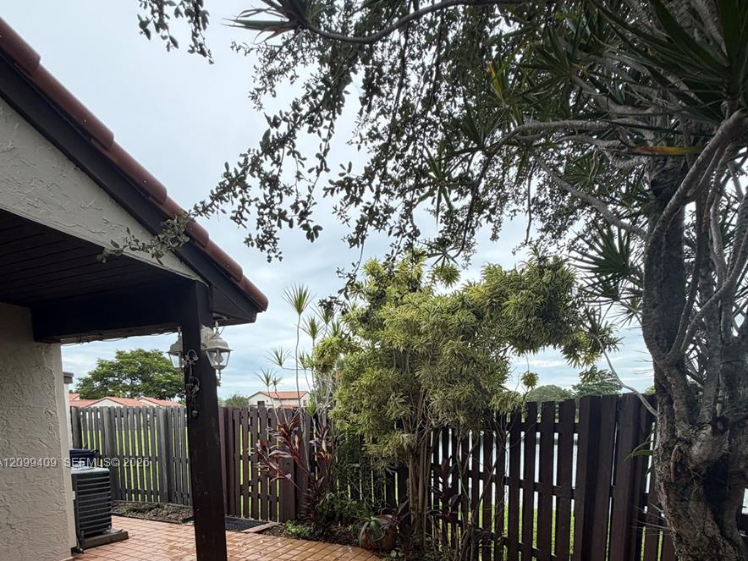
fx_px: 411
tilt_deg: -6.0
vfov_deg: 61.8
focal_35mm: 19
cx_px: 374
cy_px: 464
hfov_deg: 84.7
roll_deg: -0.2
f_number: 2.2
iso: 64
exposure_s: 1/502
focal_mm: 2.22
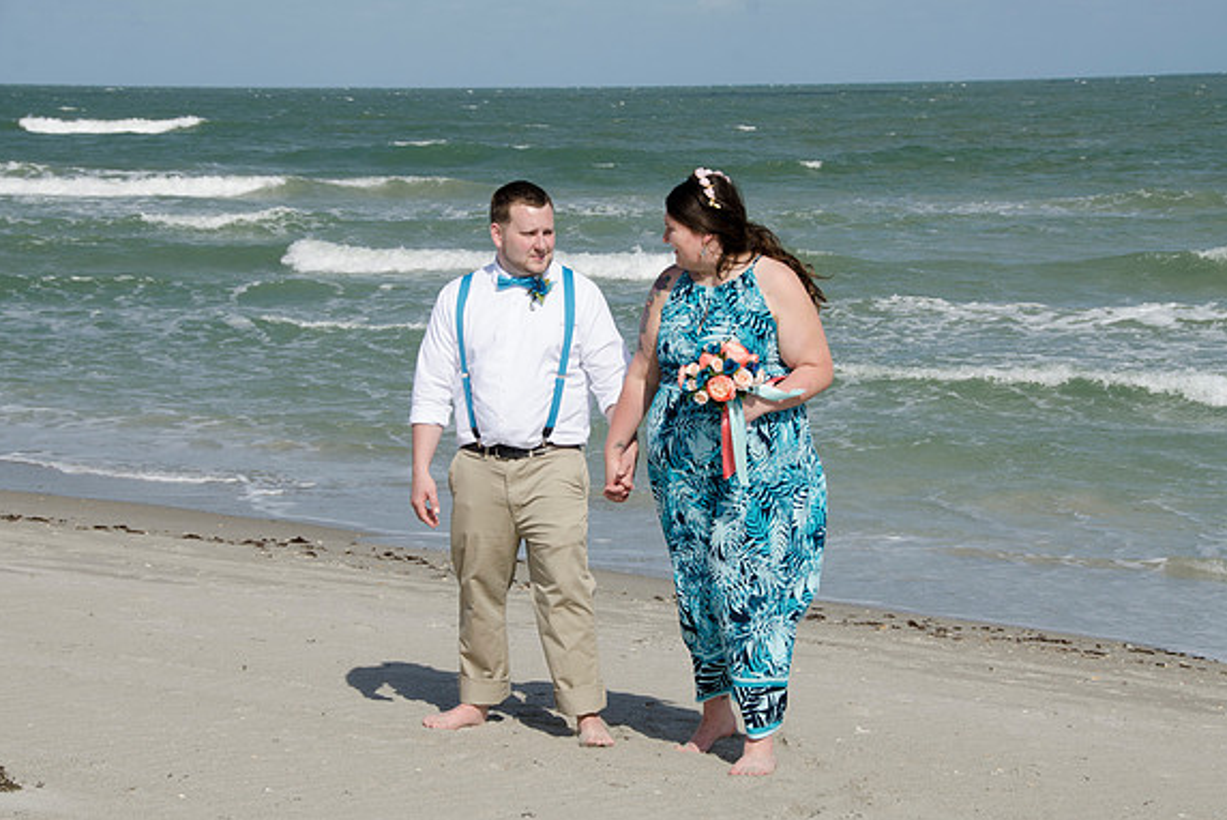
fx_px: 3103
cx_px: 616
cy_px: 410
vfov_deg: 15.0
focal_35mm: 91
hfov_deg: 22.4
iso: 100
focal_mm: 60
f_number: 11
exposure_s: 1/250
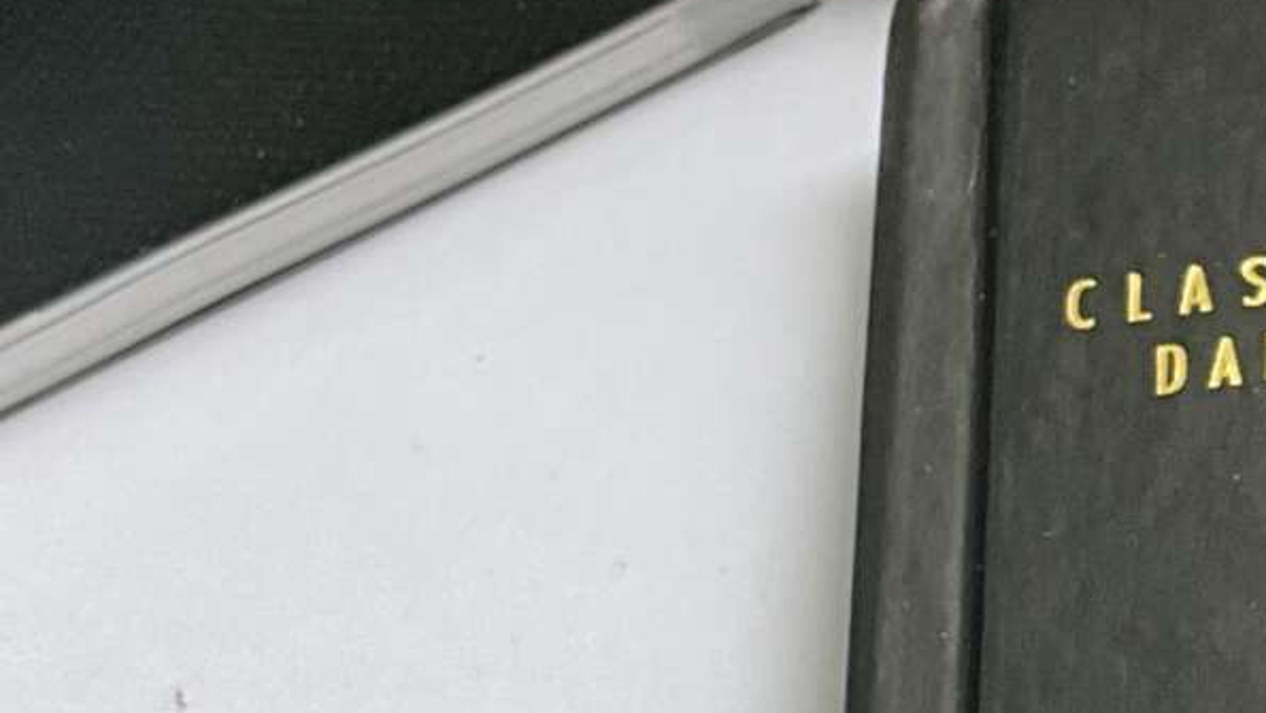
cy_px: 479
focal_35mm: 136
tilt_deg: -51.8
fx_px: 4566
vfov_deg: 8.9
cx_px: 1804
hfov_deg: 14.8
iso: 50
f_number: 1.8
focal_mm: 3
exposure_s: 1/122
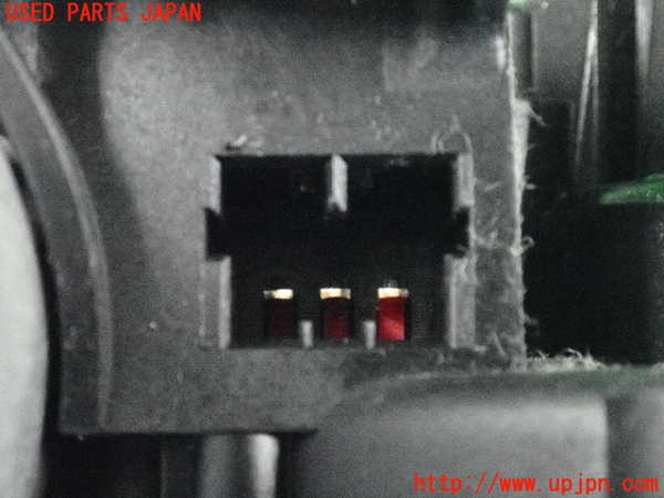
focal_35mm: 100
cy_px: 249
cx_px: 332
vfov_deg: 14.8
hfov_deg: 19.6
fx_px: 1918
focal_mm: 18
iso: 12800
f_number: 4.9
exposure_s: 1/40
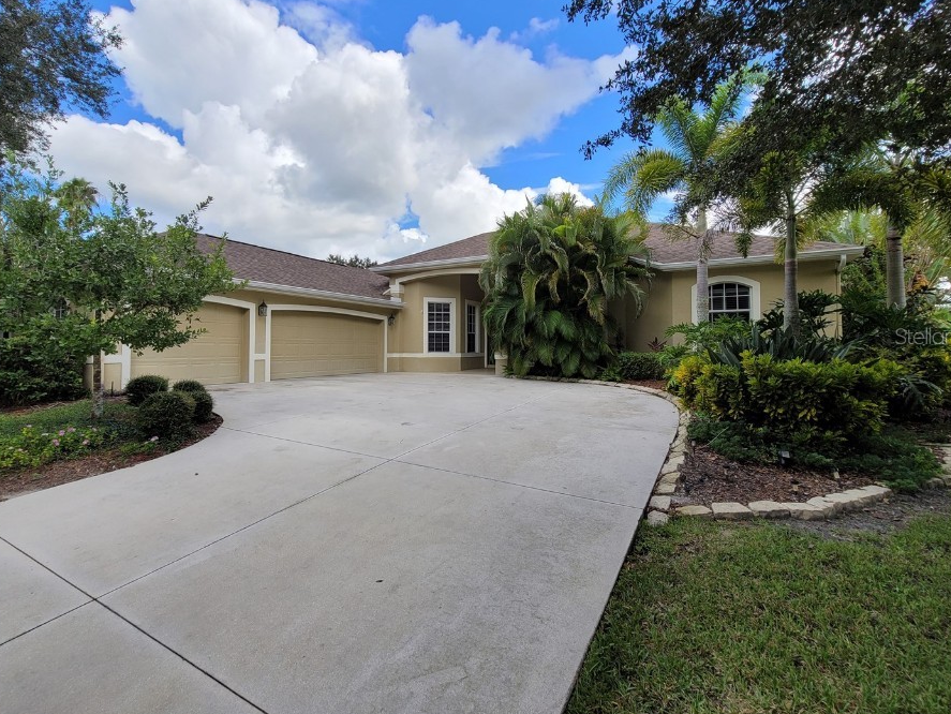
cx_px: 447
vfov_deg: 81.7
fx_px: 412
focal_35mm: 15
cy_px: 336
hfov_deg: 98.0
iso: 64
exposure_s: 1/941
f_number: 2.2
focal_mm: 2.2
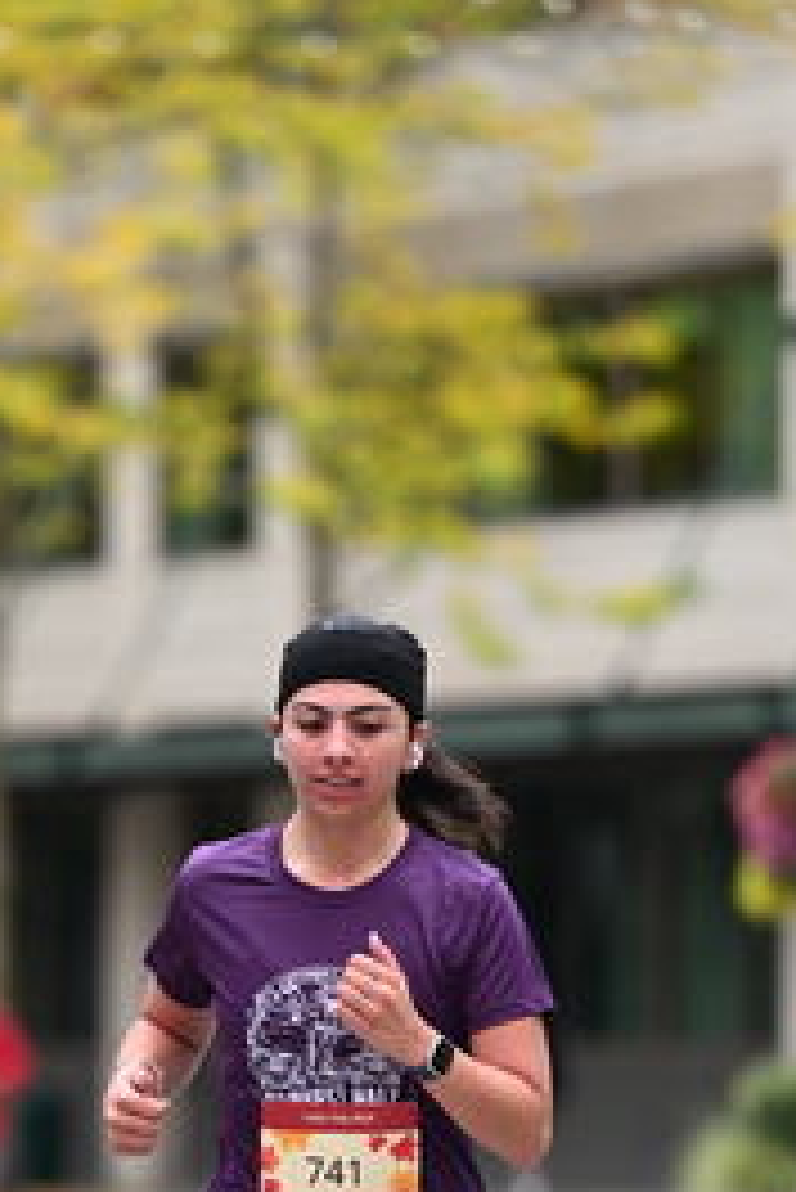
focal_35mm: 342
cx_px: 227
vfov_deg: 6.0
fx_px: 11327
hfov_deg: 4.0
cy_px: 972
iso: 640
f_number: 2.8
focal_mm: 165
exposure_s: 1/1600
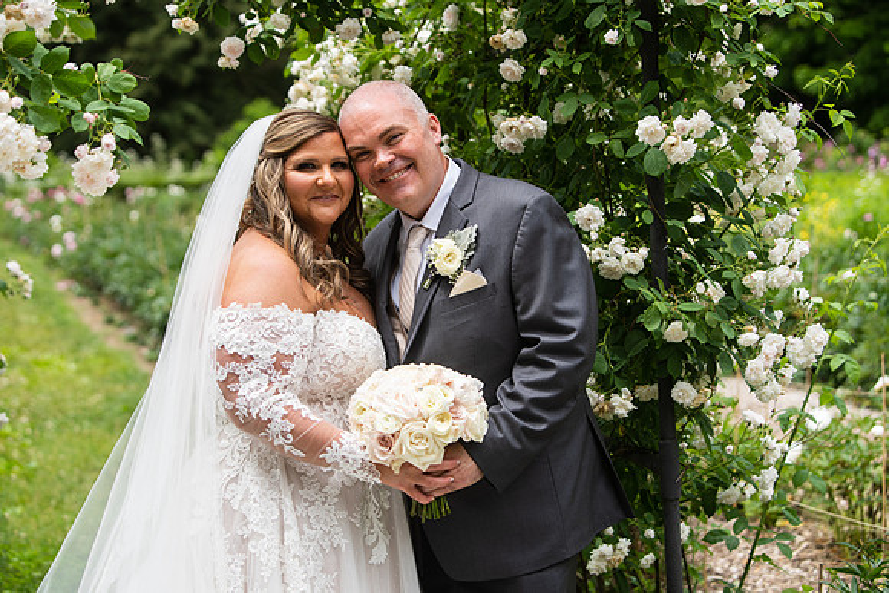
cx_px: 444
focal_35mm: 75
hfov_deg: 27.0
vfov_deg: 18.2
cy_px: 296
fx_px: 1852
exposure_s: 1/1000
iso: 200
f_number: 4
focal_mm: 75
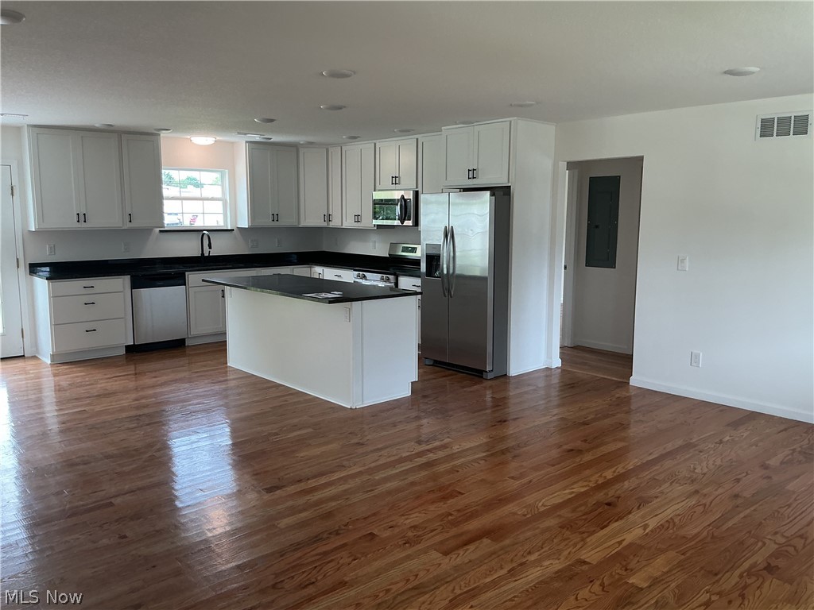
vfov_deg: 48.2
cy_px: 305
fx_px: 682
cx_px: 407
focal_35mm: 29
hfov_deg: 61.7
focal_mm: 3
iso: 40
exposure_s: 1/60
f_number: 1.8
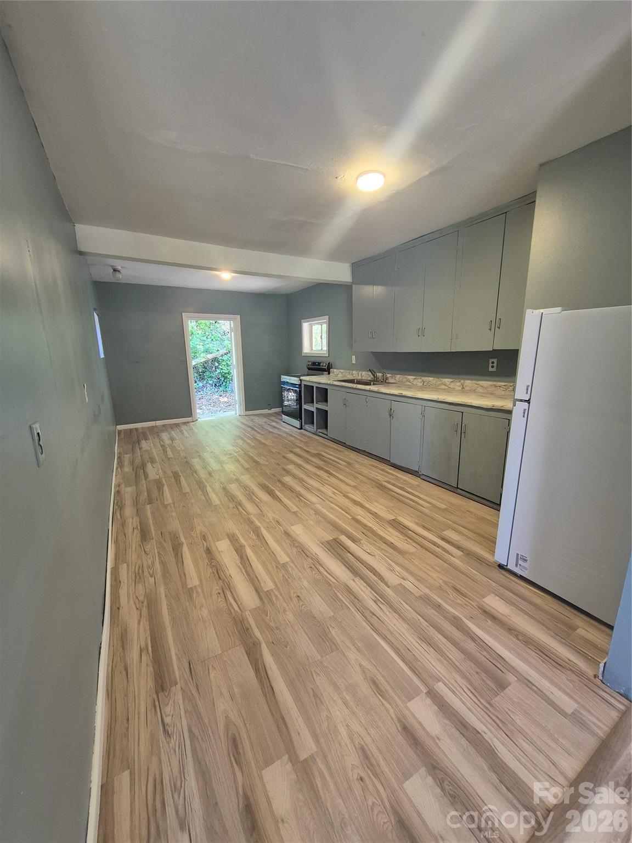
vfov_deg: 106.2
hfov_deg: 89.9
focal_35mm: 13
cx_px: 316
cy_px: 422
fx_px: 316
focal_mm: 1.74
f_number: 2.2
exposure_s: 1/60
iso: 250
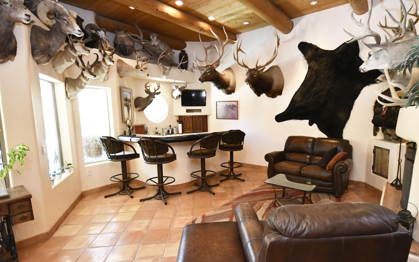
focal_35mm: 18
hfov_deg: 91.0
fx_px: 206
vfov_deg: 65.0
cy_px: 135
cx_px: 224
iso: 2800
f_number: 4
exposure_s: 1/125
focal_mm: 10
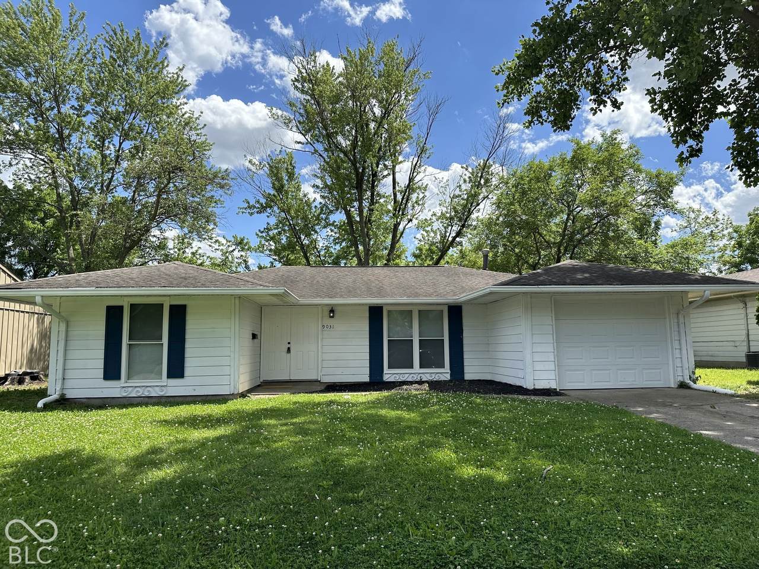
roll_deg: +0.3
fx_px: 526
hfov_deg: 71.6
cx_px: 380
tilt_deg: +6.0
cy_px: 284
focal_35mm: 24
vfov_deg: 56.8
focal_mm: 6.86
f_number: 1.78
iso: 80
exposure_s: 1/3155
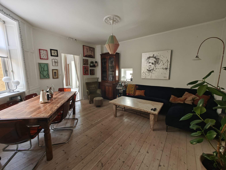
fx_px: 91
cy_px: 85
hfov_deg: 102.1
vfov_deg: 85.7
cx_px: 113
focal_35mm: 14
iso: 160
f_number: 2.2
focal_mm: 2.59
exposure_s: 1/41
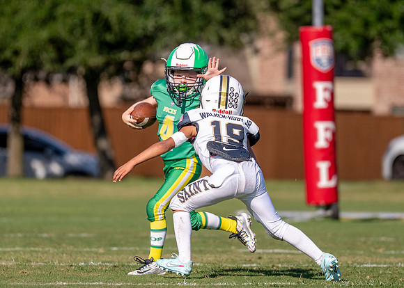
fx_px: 4824
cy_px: 126
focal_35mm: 421
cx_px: 227
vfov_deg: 3.4
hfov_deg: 4.8
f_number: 2.8
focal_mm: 200
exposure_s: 1/6400
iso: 250
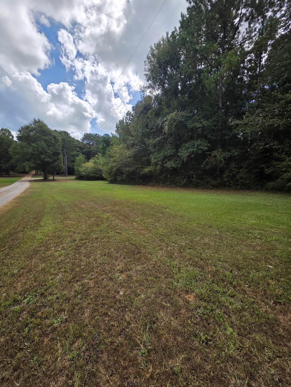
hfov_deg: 85.6
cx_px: 135
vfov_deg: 102.0
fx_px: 157
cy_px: 190
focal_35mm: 14
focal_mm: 2.2
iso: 40
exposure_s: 1/1632
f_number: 1.9
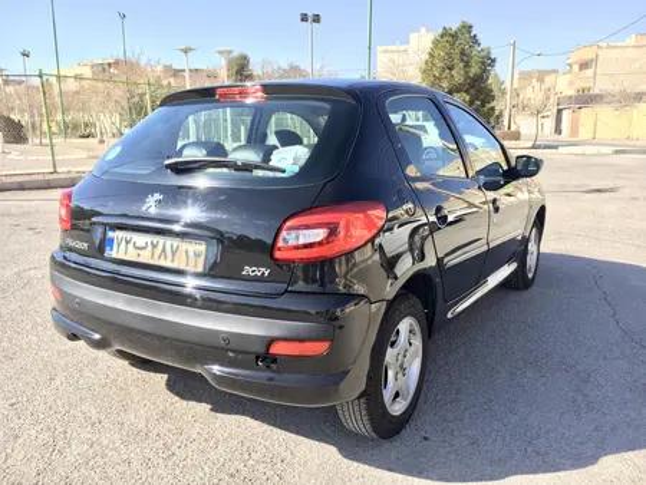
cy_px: 242
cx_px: 323
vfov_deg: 48.3
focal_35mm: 29
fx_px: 541
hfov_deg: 61.6
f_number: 2.2
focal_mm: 4.15
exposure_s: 1/422
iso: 25
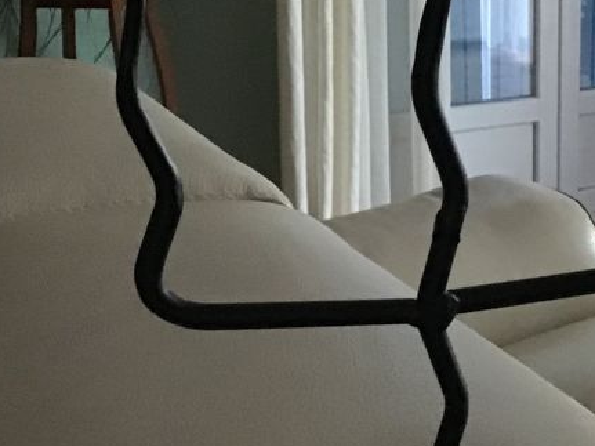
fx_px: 1237
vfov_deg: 20.4
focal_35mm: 72
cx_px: 409
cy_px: 199
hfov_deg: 26.8
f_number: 2.4
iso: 500
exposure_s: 1/17
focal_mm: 3.3
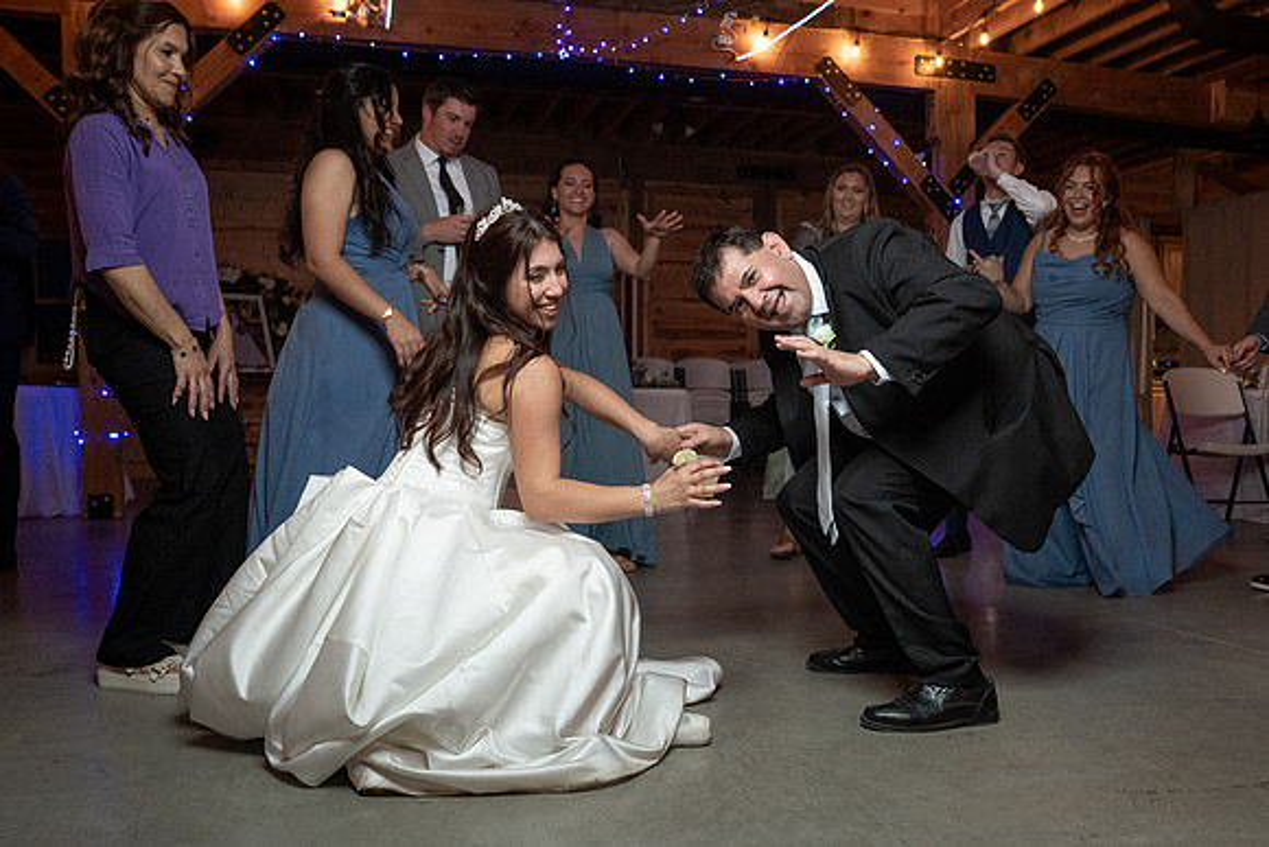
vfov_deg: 40.3
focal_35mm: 33
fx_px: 1151
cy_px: 472
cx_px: 707
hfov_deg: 57.6
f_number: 4
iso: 2000
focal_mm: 25
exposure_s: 1/200
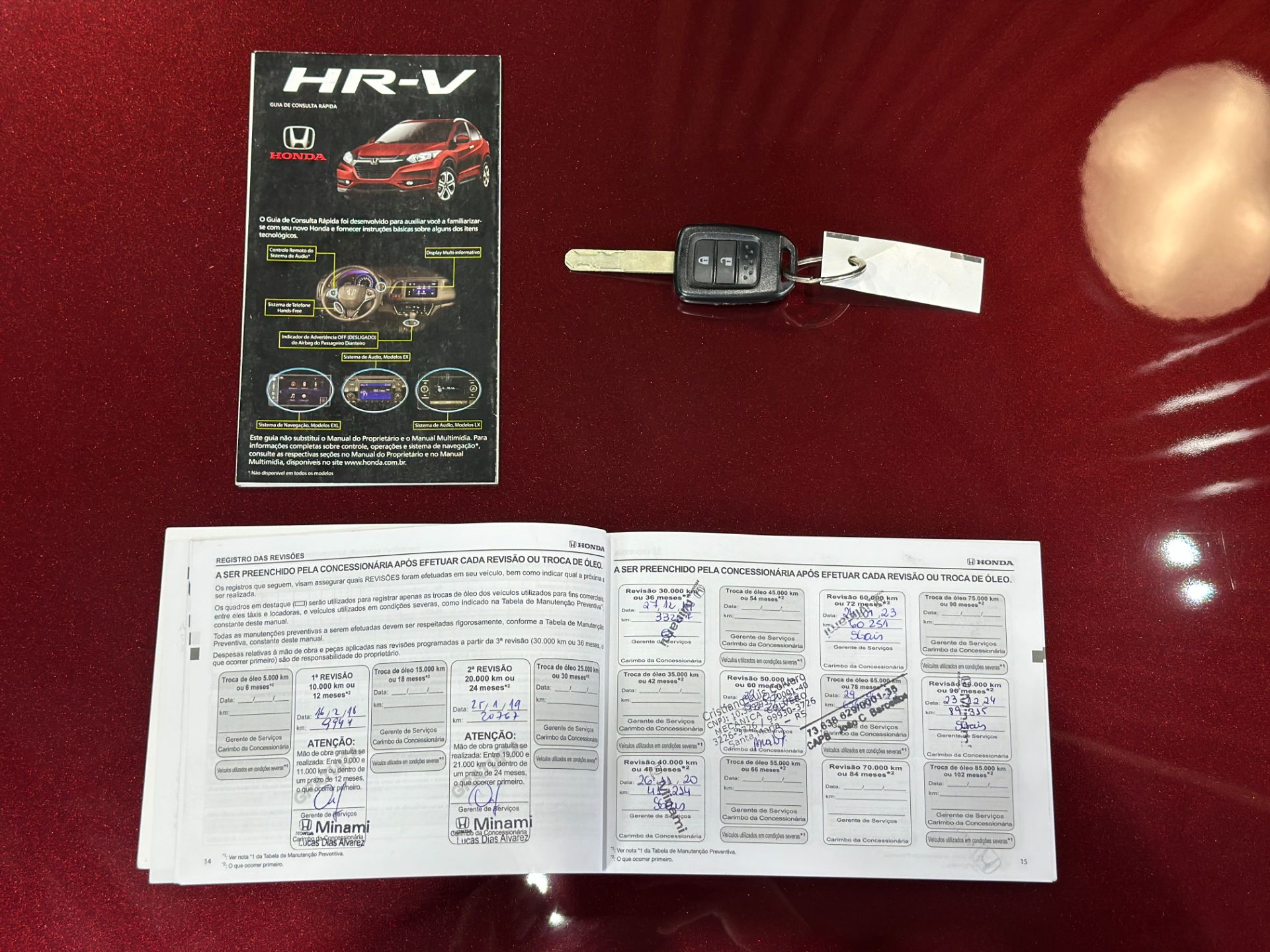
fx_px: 1761
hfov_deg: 39.7
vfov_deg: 30.3
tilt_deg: -65.9
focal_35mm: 48
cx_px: 635
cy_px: 476
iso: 80
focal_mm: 6.86
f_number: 1.78
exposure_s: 1/120
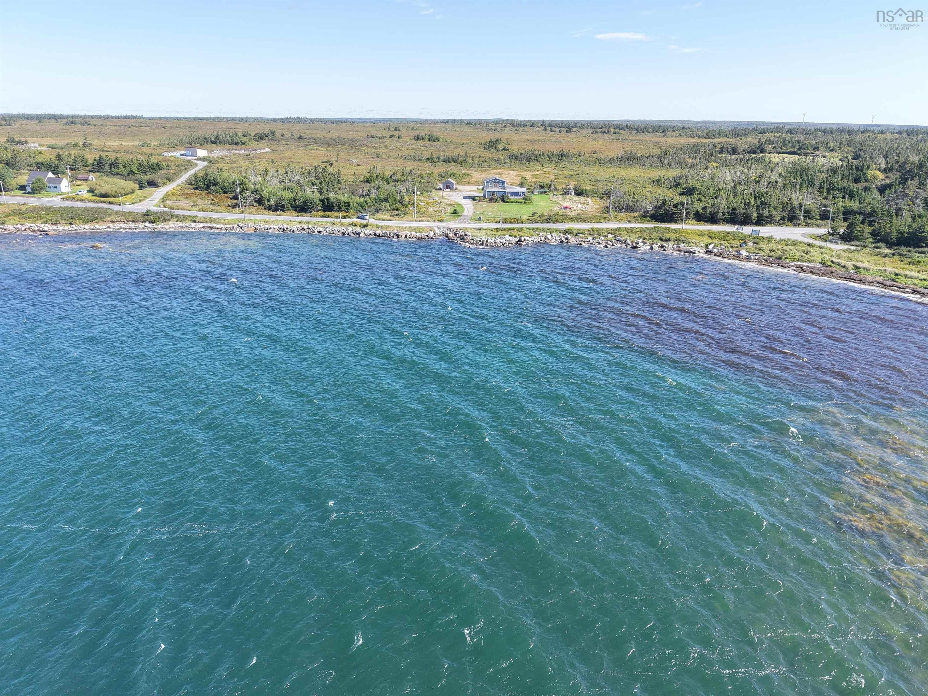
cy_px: 348
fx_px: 643
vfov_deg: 56.8
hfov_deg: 71.6
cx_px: 464
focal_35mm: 24
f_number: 1.8
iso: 340
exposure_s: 1/2000
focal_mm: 8.67
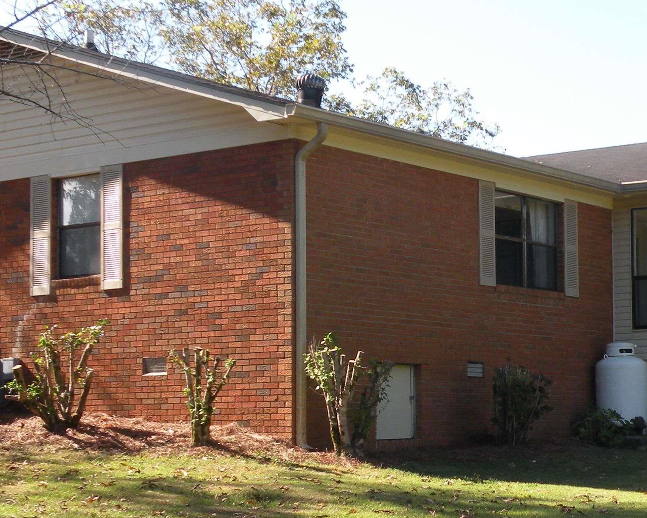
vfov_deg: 18.5
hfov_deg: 22.9
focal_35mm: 83
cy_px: 336
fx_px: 1590
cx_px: 460
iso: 64
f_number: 4.5
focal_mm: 7.4
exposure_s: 1/143
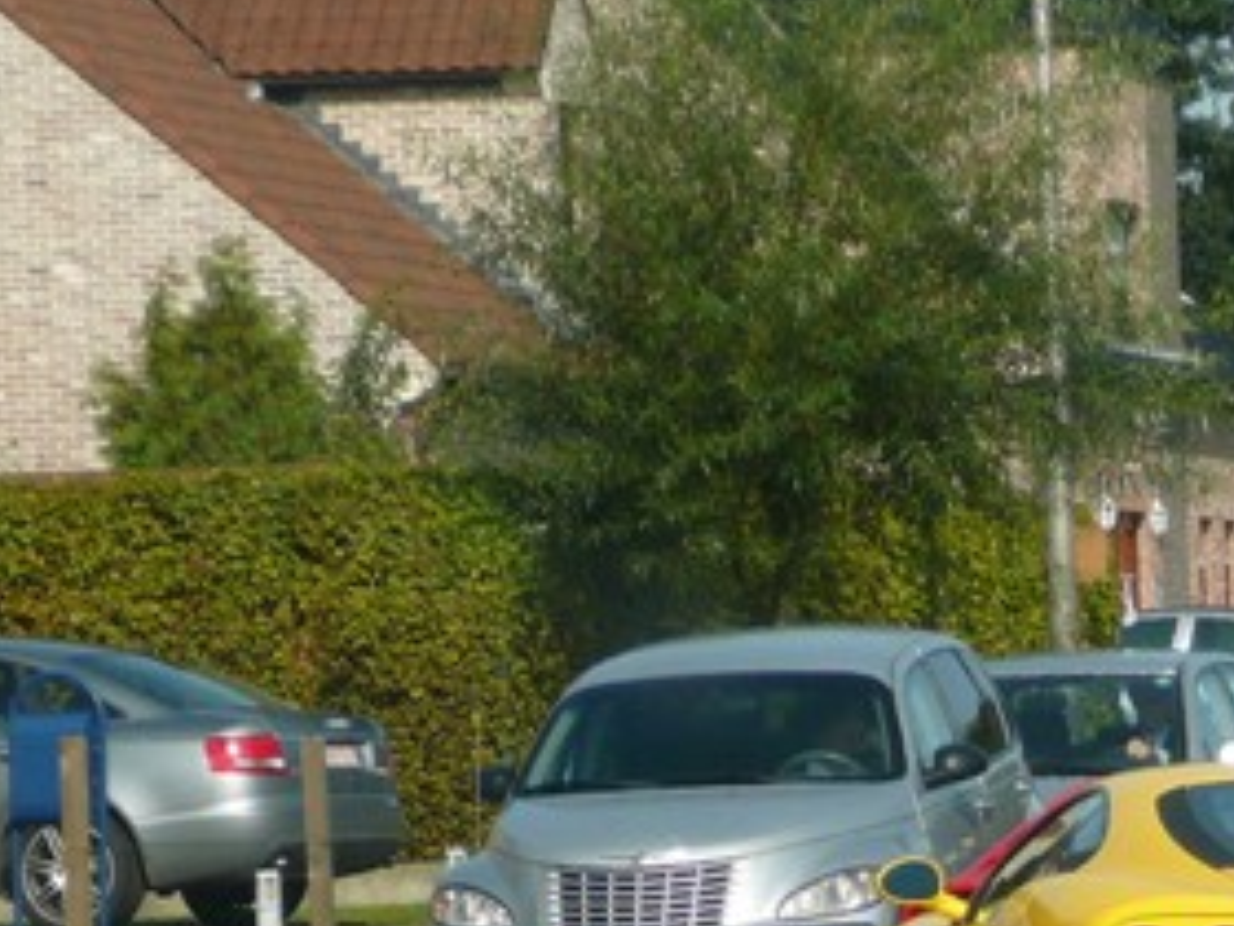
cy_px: 820
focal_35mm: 338
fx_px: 12049
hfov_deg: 5.8
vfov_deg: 4.4
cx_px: 1384
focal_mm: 22
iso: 80
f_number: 4
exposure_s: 1/640
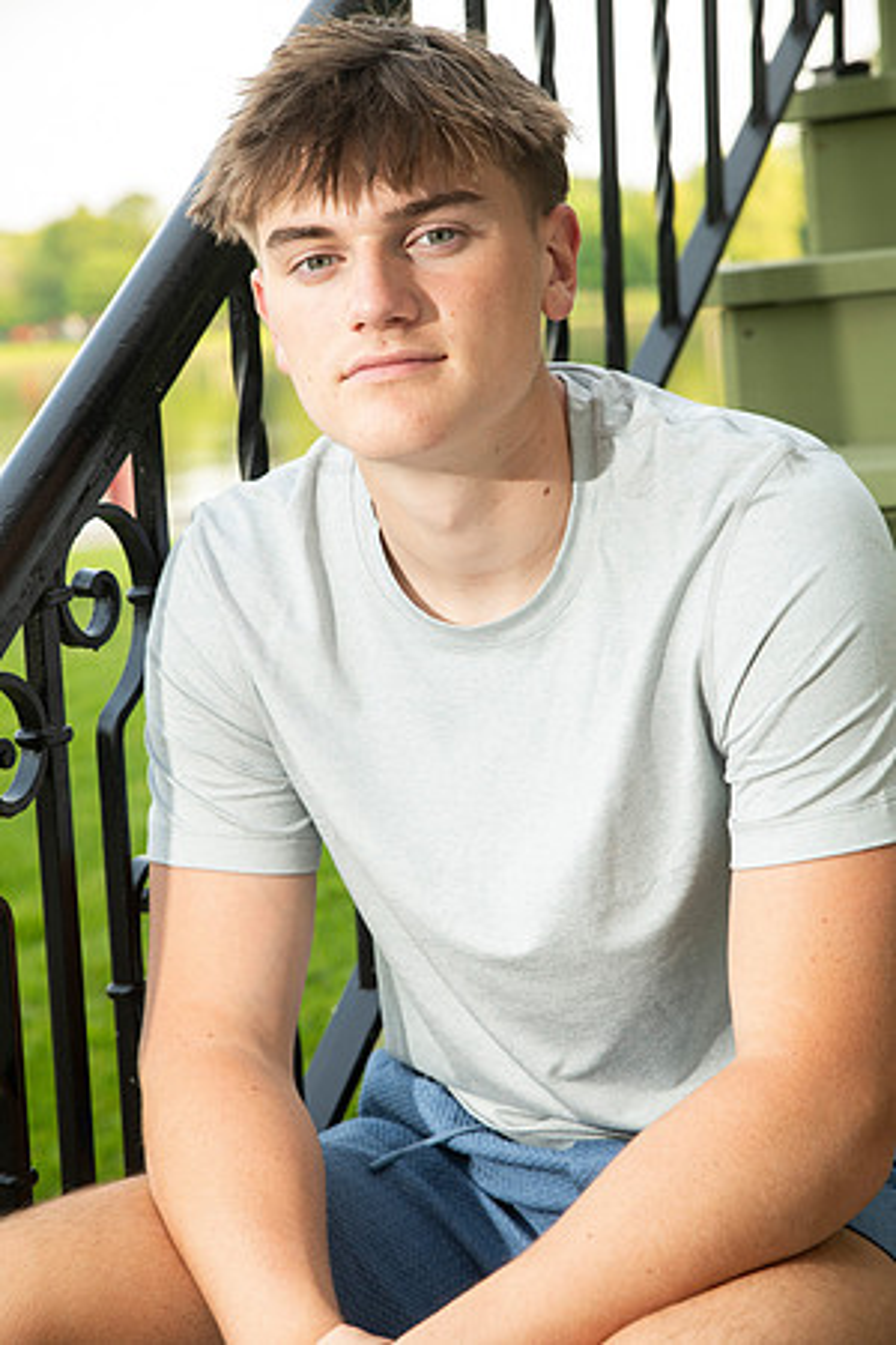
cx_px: 448
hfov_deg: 20.0
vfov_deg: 29.7
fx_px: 2538
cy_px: 672
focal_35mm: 68
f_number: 5.6
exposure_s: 1/160
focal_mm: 68
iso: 320
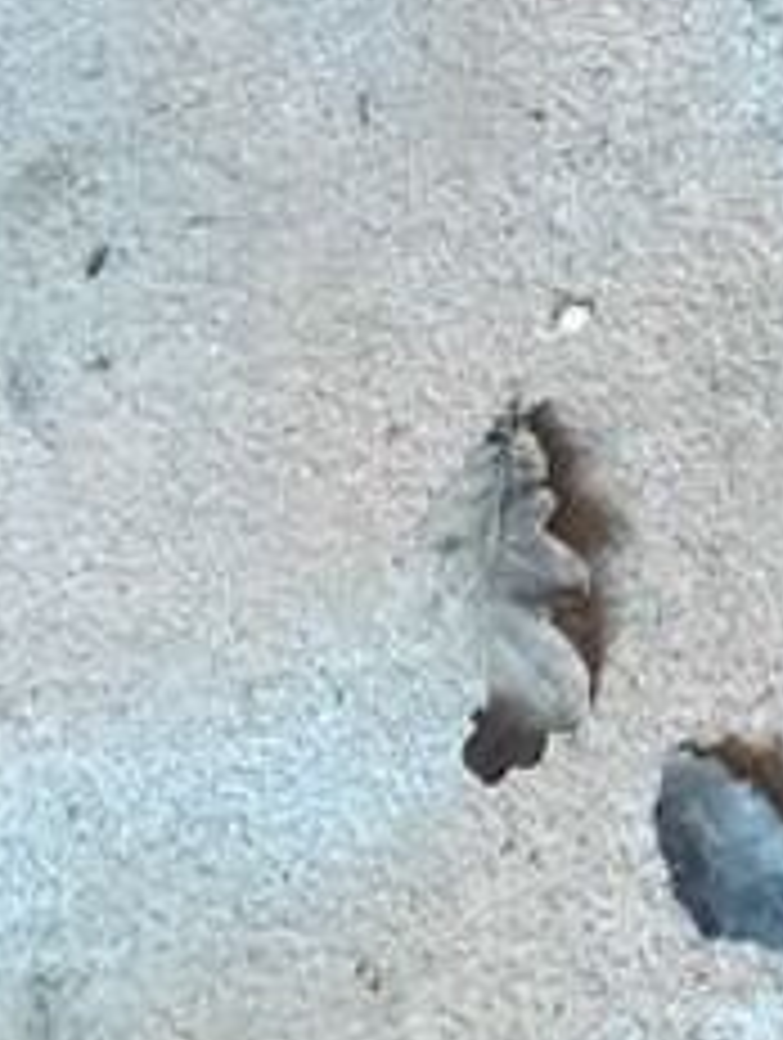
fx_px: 4331
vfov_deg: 10.8
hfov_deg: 9.0
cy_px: -1758
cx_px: 2066
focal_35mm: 144
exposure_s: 1/30
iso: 250
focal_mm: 4.6
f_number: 2
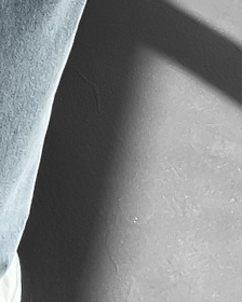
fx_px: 1450
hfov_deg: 9.3
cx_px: -108
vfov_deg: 10.3
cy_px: -423
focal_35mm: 162
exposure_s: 1/320
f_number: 1.8
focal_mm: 3
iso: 16
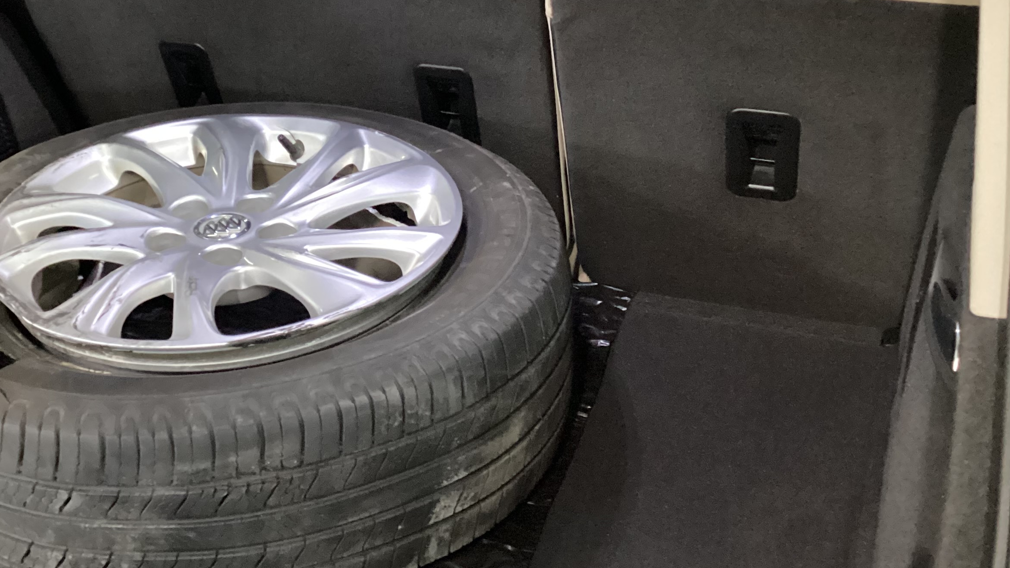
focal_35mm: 47
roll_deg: +1.6
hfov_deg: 42.9
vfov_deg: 25.3
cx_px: 311
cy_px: 186
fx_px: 1259
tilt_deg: -26.4
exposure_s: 1/20
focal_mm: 3.3
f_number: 2.4
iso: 800
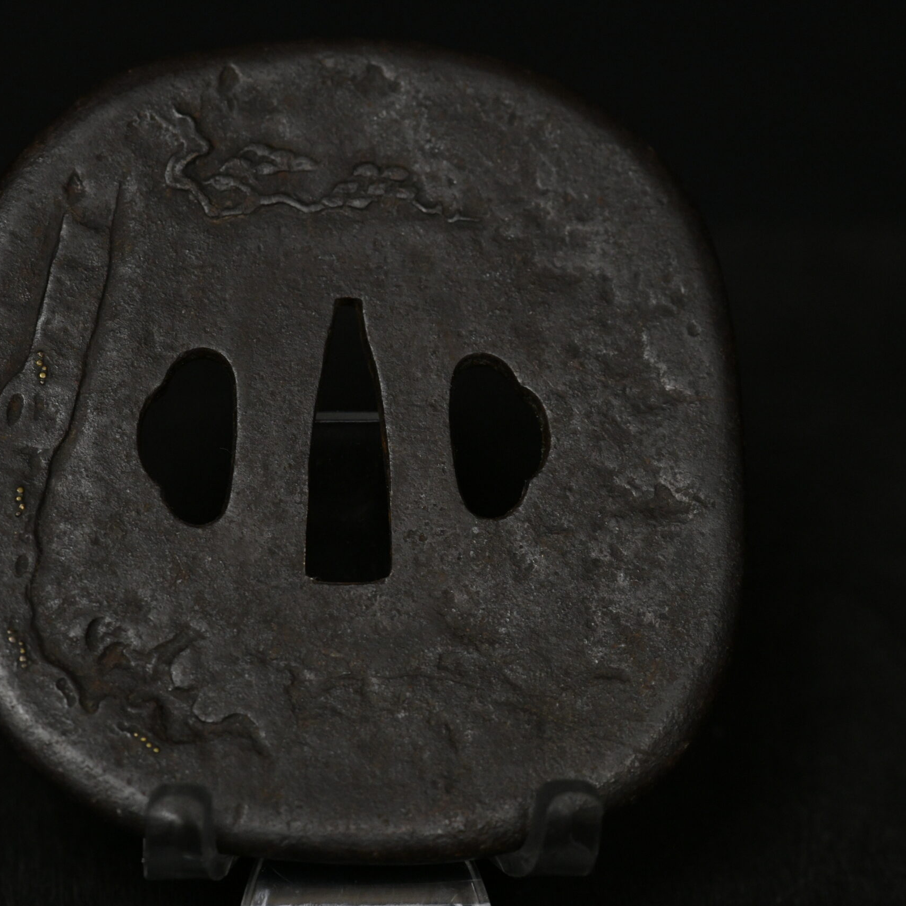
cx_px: 361
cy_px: 453
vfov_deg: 13.0
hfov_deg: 13.0
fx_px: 3968
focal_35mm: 134
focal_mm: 105
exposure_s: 1/125
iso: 2800
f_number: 9
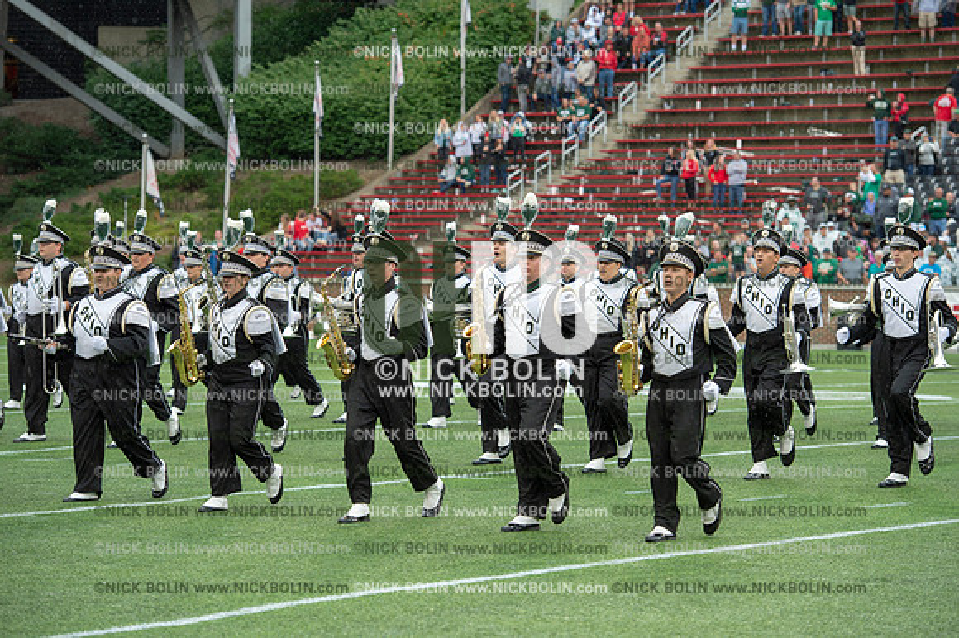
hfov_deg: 16.8
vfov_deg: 11.2
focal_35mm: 122
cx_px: 480
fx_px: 3248
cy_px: 319
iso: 400
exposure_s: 1/500
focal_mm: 122
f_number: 4
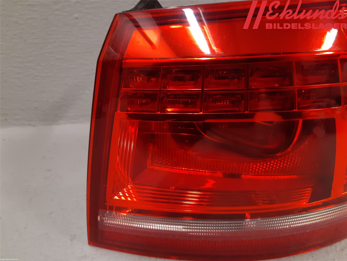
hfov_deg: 67.3
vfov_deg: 53.1
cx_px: 174
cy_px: 130
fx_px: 261
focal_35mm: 26
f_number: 1.7
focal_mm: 3.93
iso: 160
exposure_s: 1/50
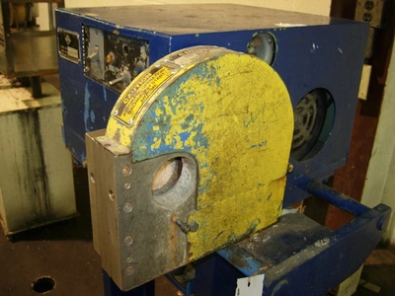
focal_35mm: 36
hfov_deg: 51.4
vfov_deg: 39.7
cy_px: 148
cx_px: 198
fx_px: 411
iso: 70
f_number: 2.7
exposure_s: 1/5.6
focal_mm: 7.5
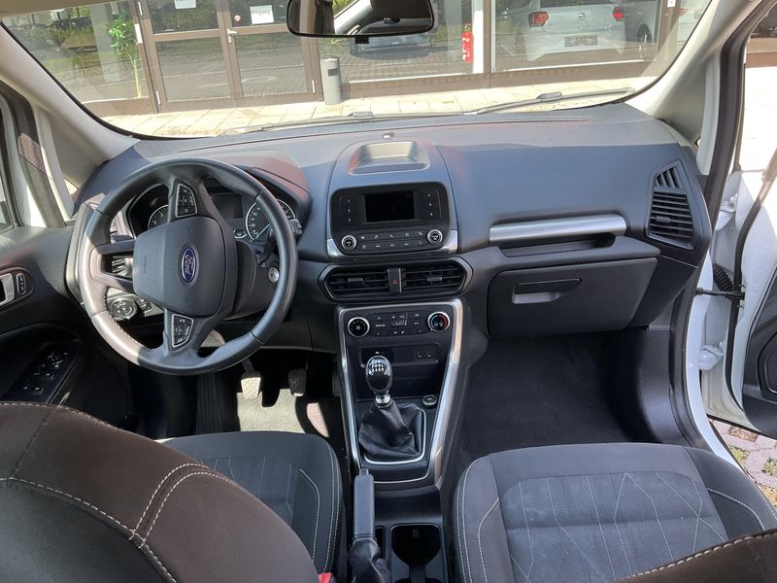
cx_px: 388
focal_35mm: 29
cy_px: 292
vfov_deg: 48.2
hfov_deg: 61.7
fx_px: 651
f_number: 1.8
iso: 25
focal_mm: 3
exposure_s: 1/122
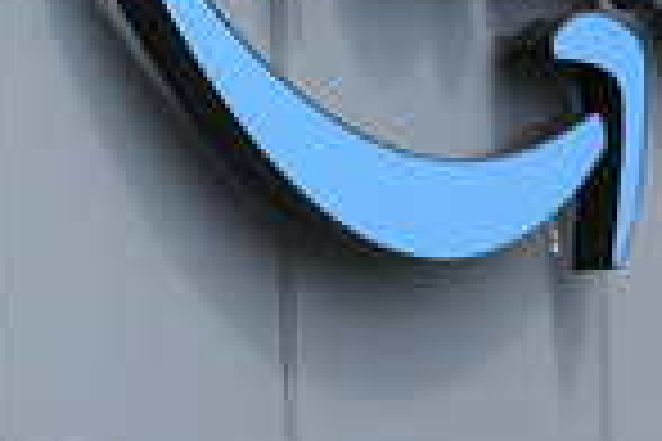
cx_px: 203
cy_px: -148
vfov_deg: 1.5
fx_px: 17358
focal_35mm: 944
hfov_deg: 2.2
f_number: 5.6
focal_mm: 309
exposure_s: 1/400
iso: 64
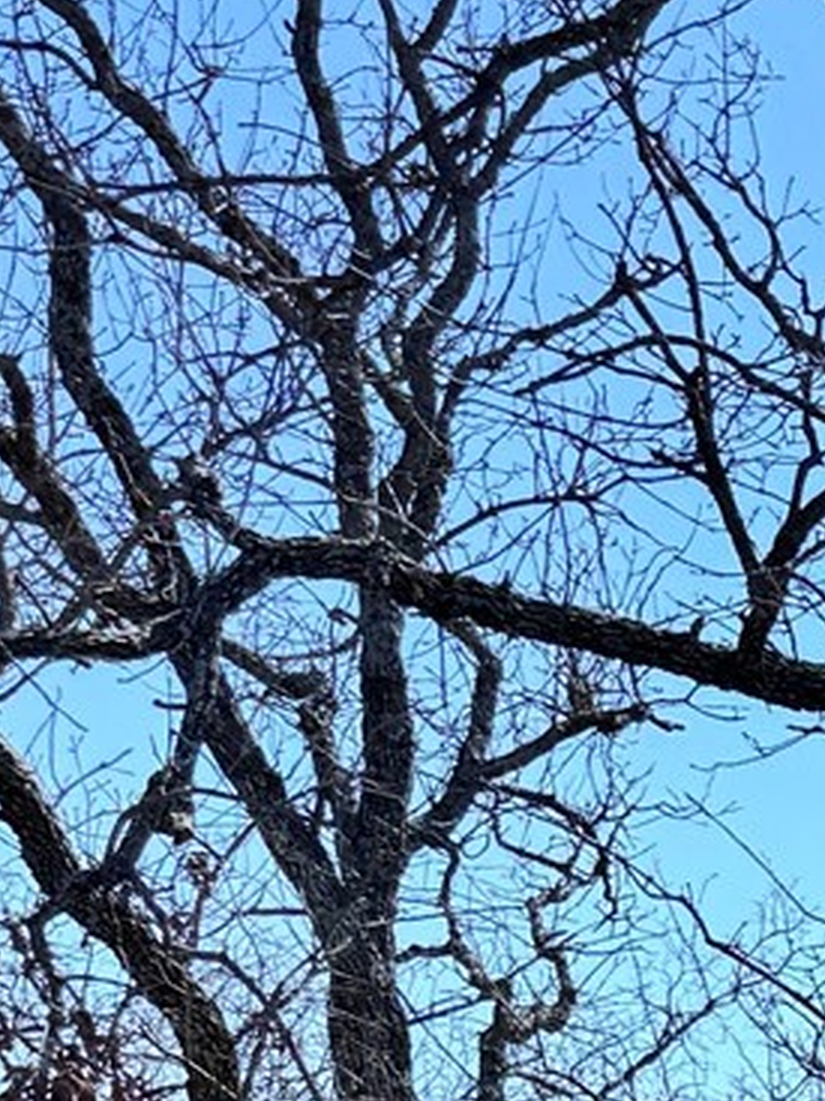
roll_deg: +0.6
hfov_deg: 10.1
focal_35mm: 134
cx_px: 1722
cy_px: 2283
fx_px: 4261
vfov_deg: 12.7
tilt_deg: -2.5
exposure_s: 1/2506
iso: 80
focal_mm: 6.86
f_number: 1.78
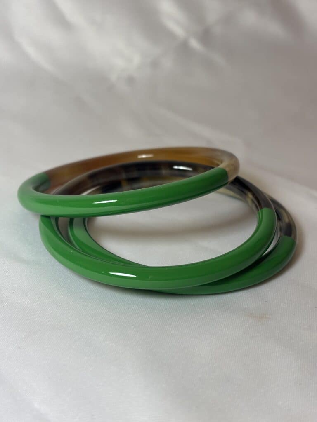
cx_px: 158
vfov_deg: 36.8
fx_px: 635
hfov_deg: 28.0
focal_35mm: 52
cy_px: 211
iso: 32
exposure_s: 1/167
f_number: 1.6
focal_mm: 5.96
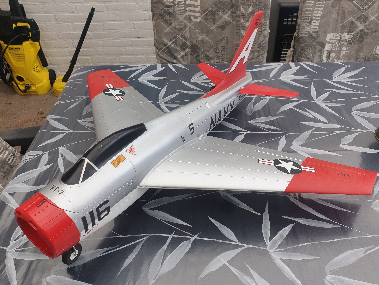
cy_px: 142
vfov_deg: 53.1
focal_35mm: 26
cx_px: 190
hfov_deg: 67.3
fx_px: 285
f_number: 2.4
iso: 50
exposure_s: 1/320
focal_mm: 4.3
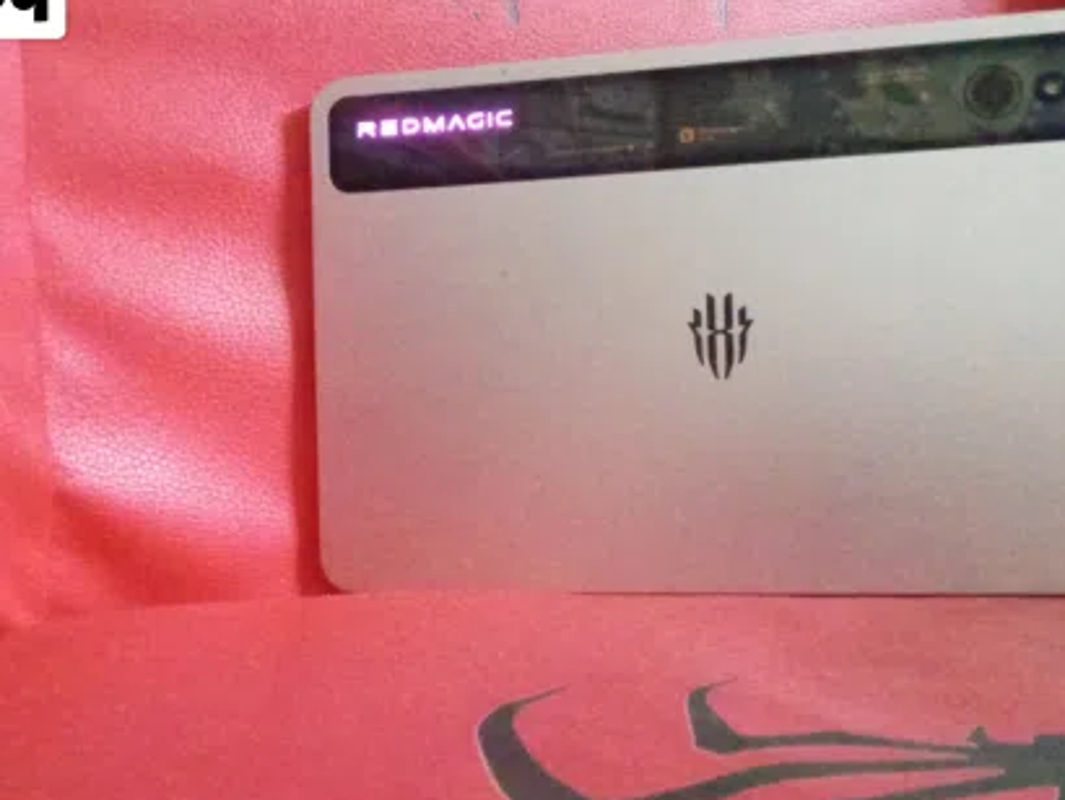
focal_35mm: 39
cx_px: 457
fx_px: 1201
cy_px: 413
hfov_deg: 47.7
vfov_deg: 36.9
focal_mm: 3.64
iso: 6251
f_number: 1.8
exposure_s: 1/12.5
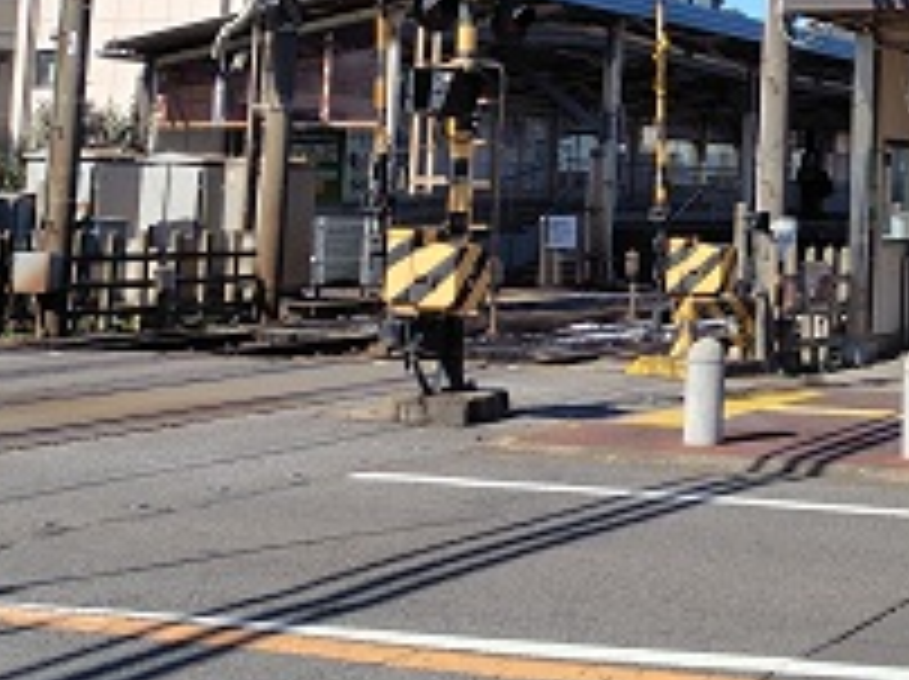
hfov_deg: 24.3
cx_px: 1084
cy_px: -14
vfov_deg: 19.5
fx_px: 1915
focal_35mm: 73
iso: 50
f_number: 1.9
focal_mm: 5.6
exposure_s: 1/2254
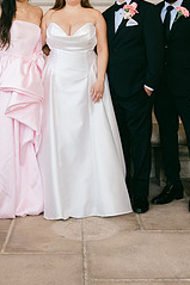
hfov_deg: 20.6
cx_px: 80
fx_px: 523
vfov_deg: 29.6
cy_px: 42
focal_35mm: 66
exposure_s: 1/160
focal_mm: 35
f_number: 4
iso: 160
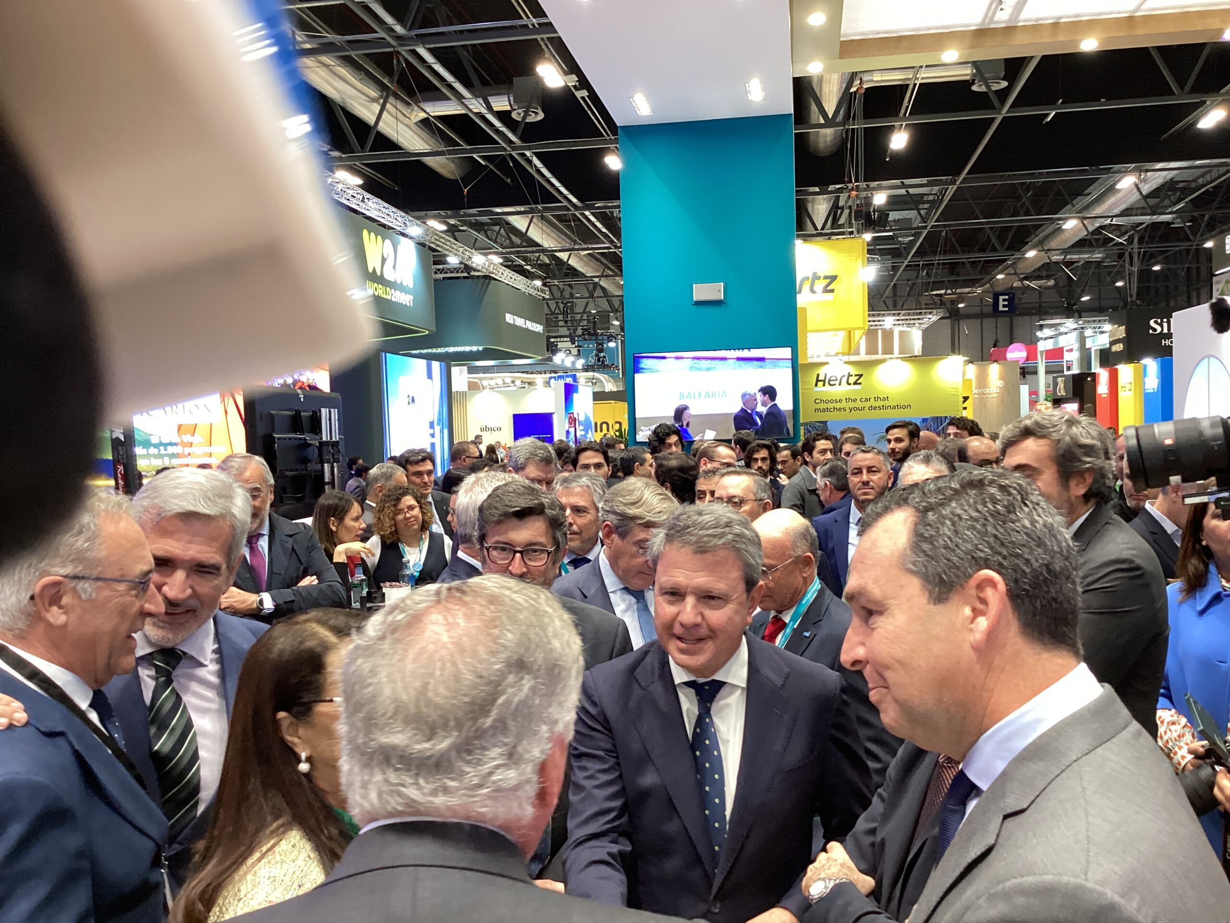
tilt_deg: -3.0
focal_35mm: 31
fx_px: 1102
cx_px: 615
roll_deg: +3.1
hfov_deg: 58.4
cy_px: 462
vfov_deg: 45.4
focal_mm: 3.3
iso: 125
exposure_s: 1/50
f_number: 2.4
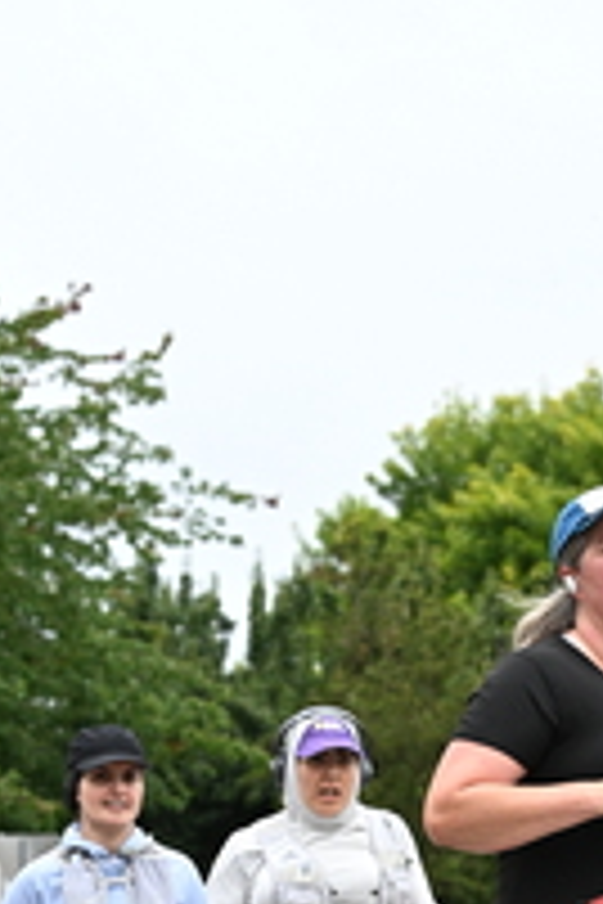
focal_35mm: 148
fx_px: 3718
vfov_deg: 13.7
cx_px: 637
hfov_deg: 9.2
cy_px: 873
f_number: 4
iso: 1600
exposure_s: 1/800
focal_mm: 54
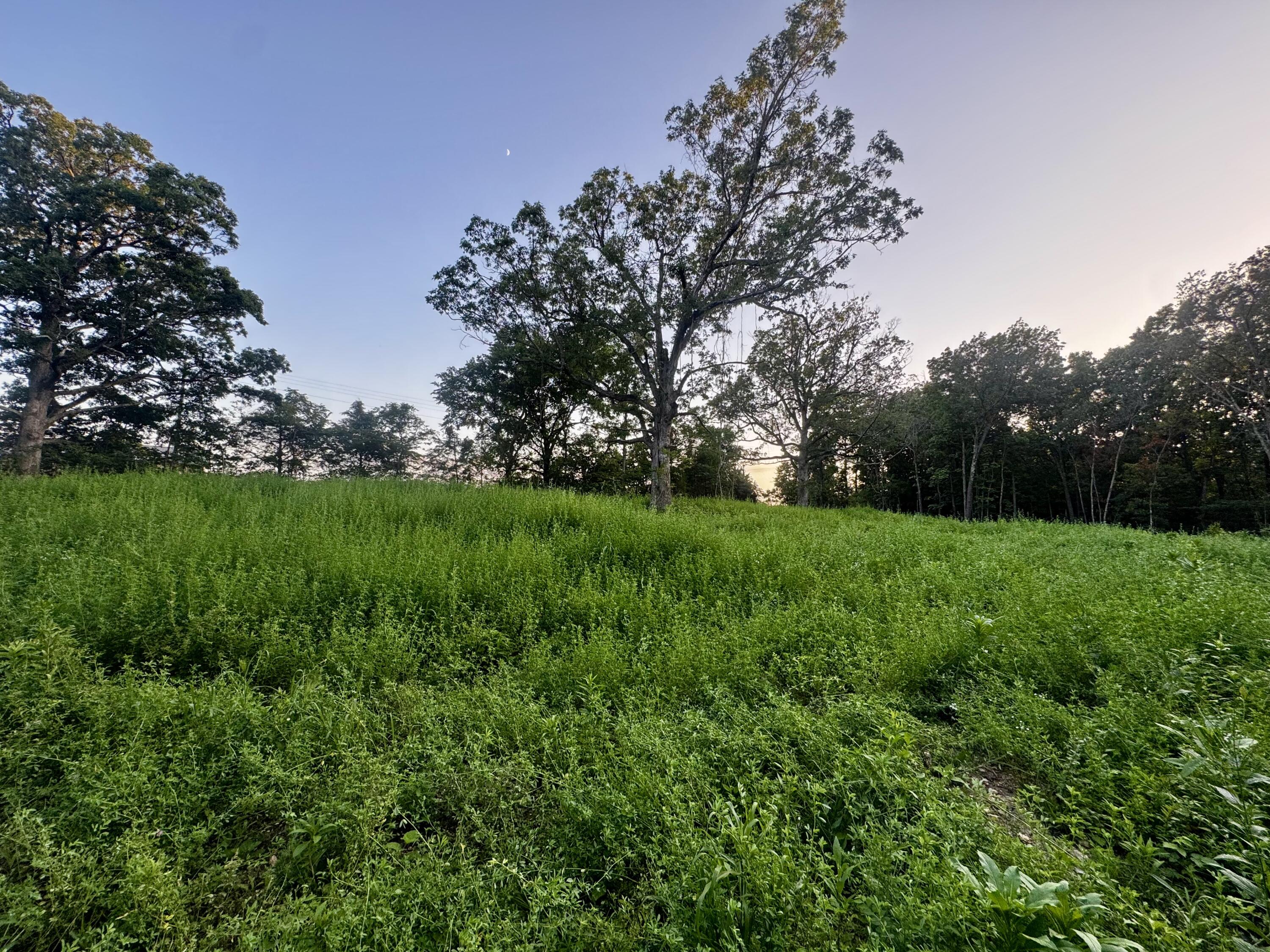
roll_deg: -1.1
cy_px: 476
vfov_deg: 85.7
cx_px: 635
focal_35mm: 14
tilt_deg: +3.4
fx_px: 514
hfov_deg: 102.1
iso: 40
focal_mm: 2.22
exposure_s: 1/112
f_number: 2.2
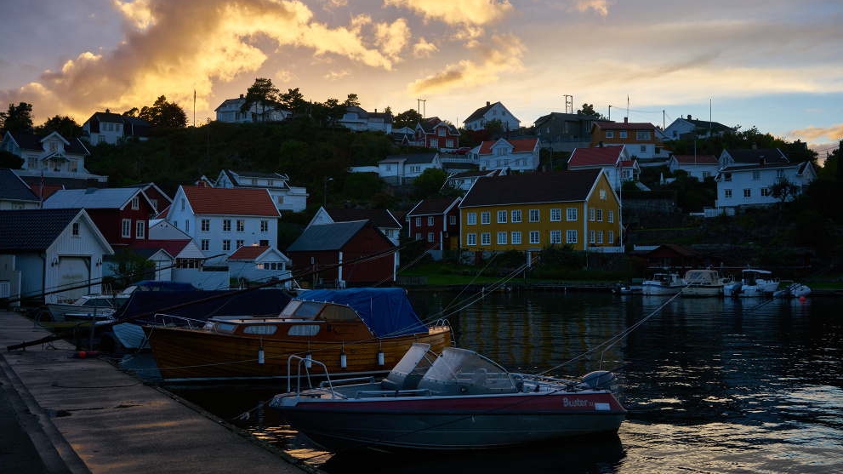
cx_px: 419
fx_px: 827
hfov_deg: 54.0
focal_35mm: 37
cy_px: 194
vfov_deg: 31.9
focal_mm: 35
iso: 200
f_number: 8
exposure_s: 1/160
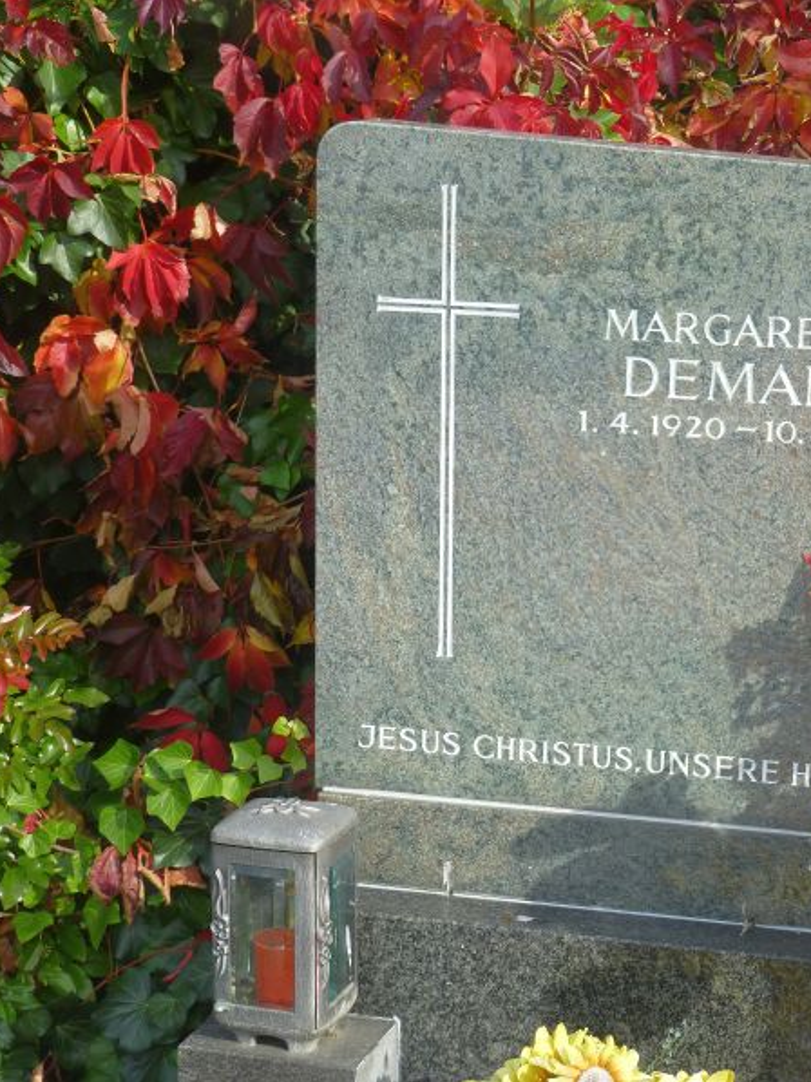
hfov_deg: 17.7
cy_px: 541
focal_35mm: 83
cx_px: 597
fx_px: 2595
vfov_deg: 23.6
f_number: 4.8
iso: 100
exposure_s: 1/250
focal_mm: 11
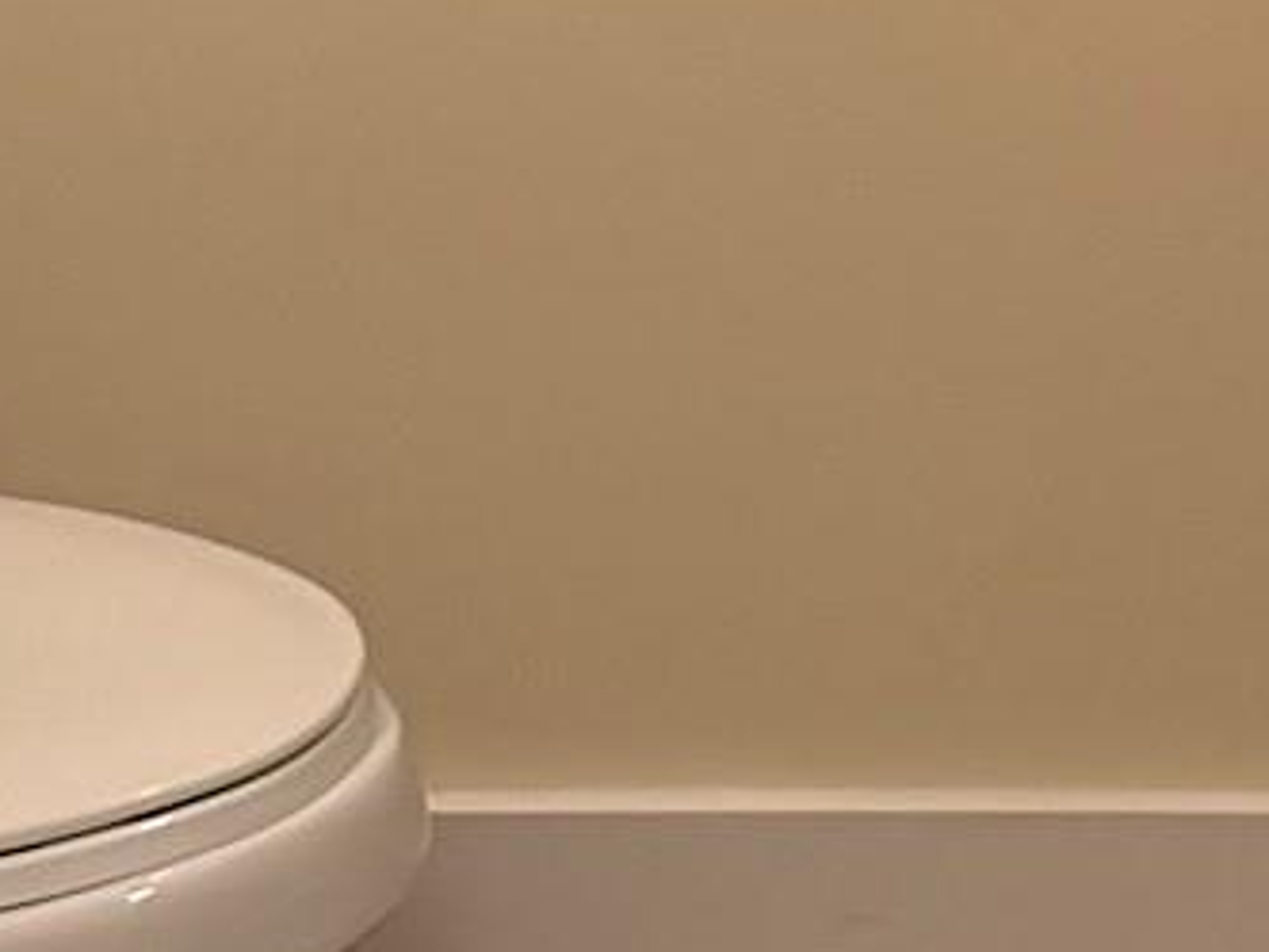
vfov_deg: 8.9
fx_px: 5426
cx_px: 1365
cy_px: -1453
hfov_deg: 13.1
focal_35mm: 148
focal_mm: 6.76
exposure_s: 1/120
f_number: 1.78
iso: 160
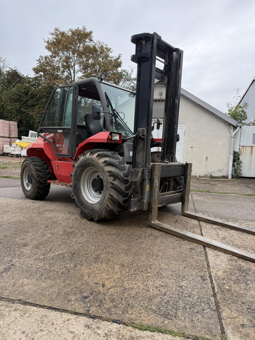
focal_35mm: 24
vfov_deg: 71.6
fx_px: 236
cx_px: 128
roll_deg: -2.9
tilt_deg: -5.3
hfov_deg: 56.8
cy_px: 170
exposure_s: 1/507
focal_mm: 6.76
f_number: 1.78
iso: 100
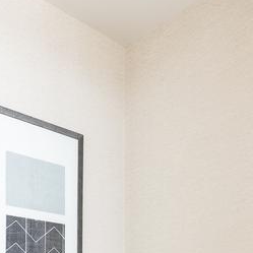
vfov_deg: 29.8
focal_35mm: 49
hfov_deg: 34.7
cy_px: 302
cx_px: 123
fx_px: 405
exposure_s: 1/60
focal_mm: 14
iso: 800
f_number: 13
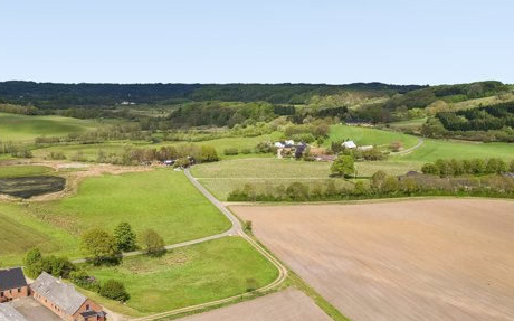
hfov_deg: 48.0
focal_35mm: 39
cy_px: 237
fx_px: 546
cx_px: 113
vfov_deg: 32.2
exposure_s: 1/500
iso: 100
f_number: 2.8
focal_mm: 8.4
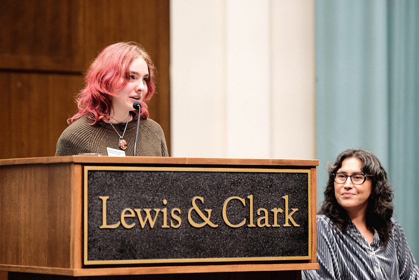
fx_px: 1571
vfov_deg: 10.2
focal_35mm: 135
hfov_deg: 15.2
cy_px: 140
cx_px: 210
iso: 4000
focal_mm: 90
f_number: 2
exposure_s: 1/250
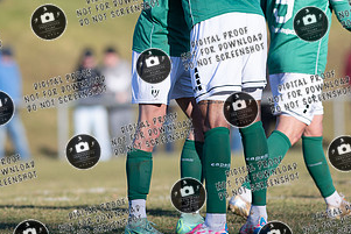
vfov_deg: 1.9
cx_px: 151
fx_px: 6955
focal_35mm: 713
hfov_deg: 2.9
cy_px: -10
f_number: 3.5
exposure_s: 1/1600
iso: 160
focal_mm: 300
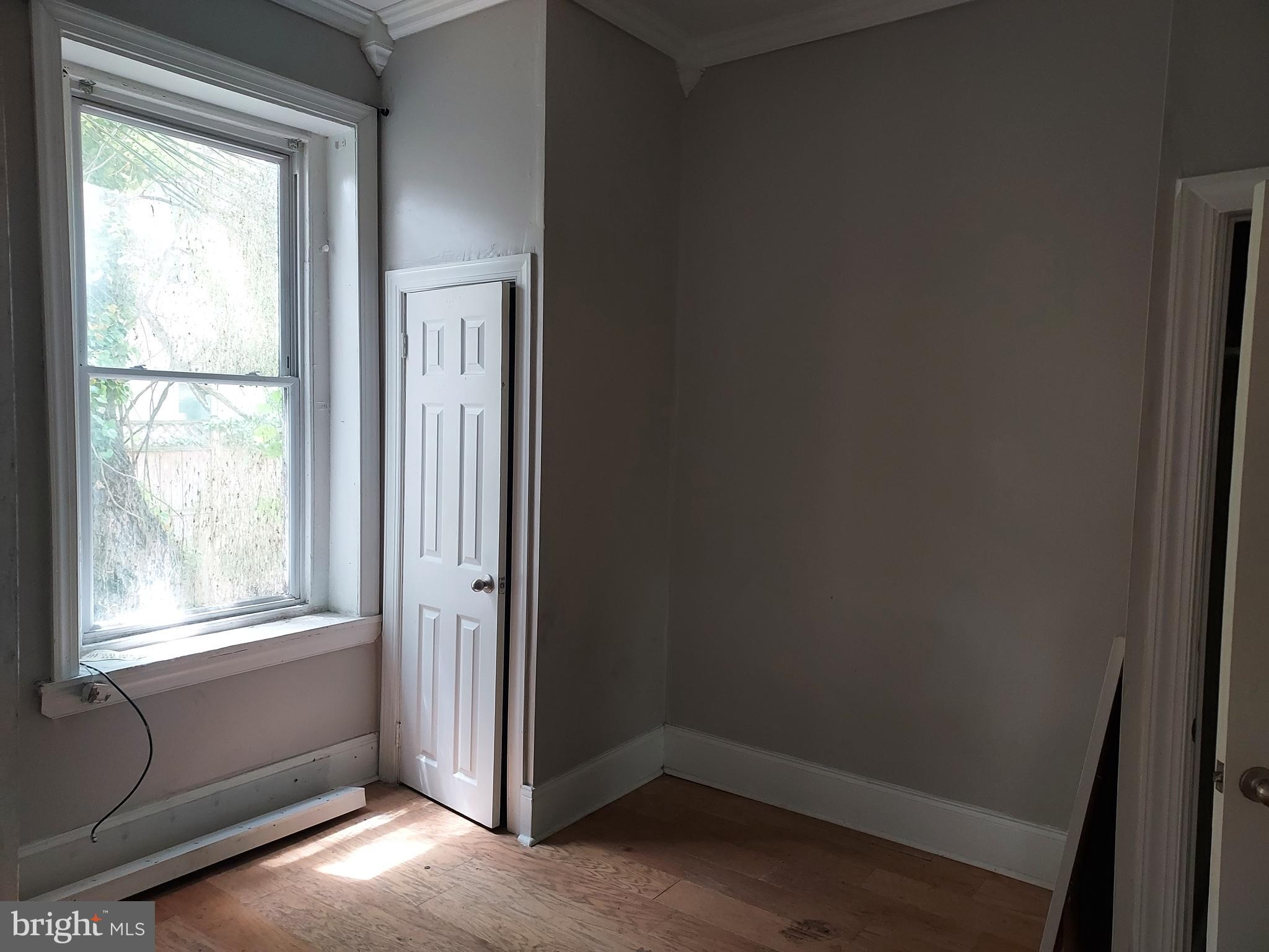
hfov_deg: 71.6
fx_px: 880
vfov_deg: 56.8
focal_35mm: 24
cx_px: 634
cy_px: 476
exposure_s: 1/40
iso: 320
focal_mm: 4.6
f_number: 1.8
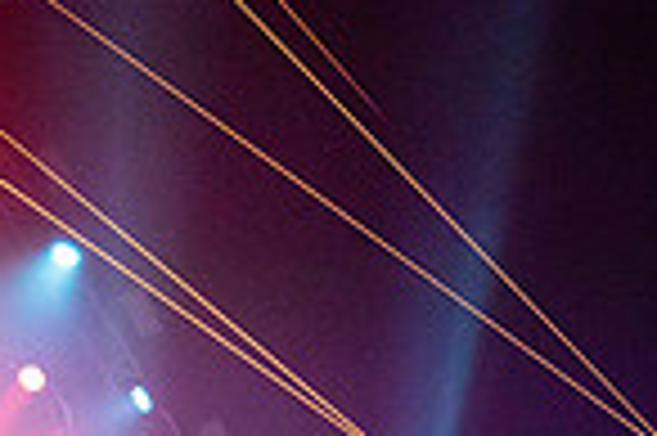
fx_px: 5086
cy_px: 416
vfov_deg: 4.9
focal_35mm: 279
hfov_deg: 7.3
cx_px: -212
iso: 8000
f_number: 5.6
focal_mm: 70
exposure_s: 1/250
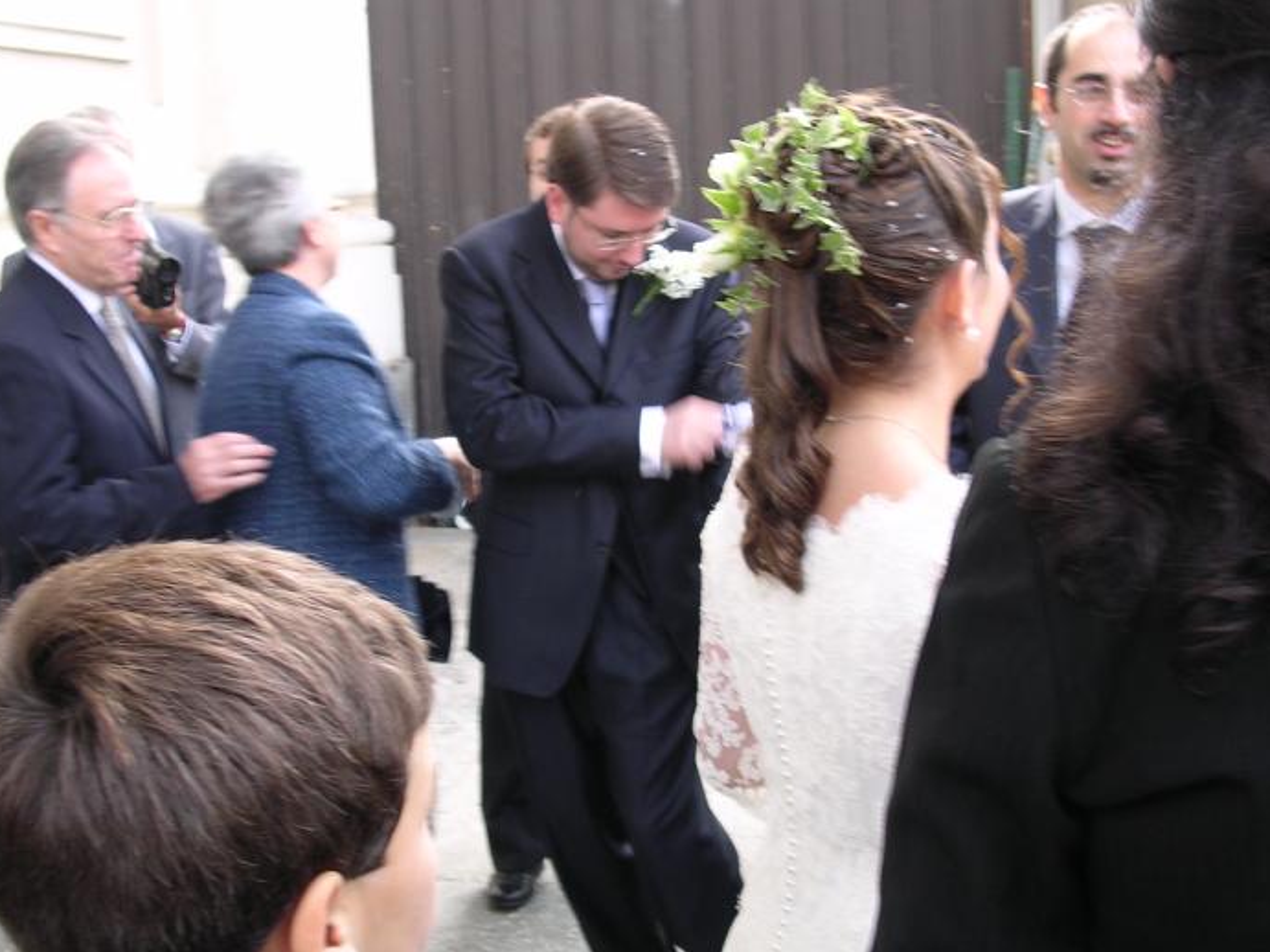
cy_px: 478
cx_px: 634
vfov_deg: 32.9
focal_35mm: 44
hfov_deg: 43.0
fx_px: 1614
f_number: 2.8
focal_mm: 5.8
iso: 100
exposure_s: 1/53.7
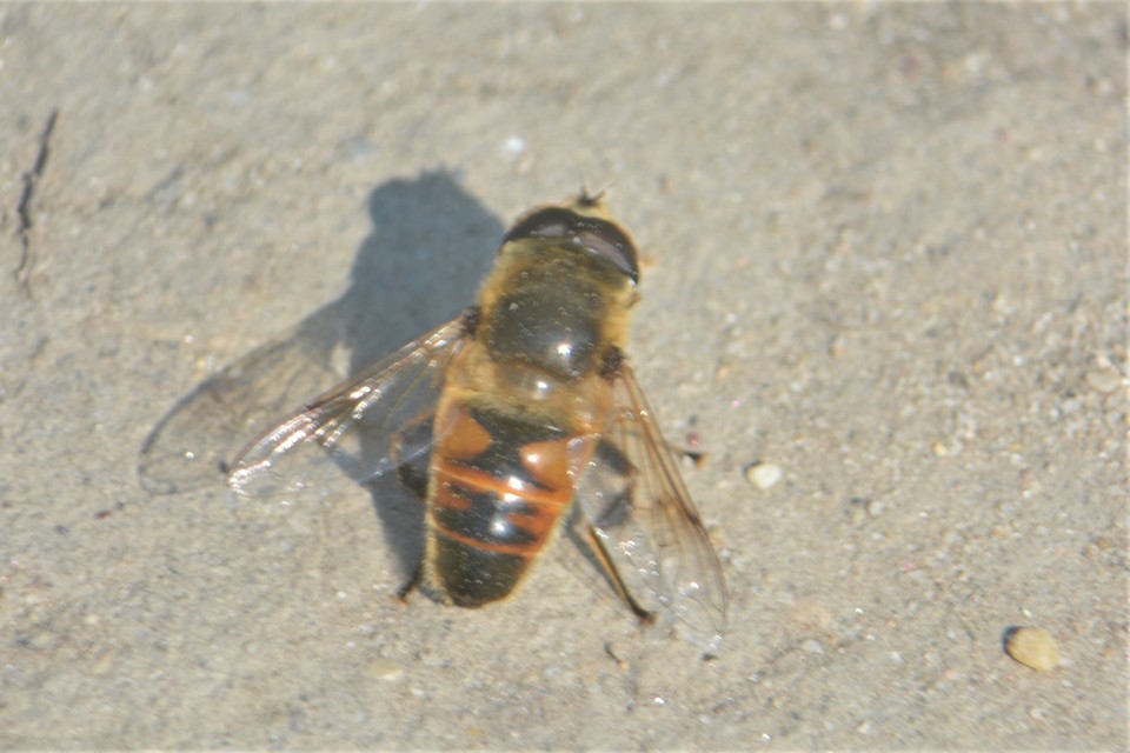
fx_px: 14124
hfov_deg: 4.6
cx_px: 565
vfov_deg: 3.1
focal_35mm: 450
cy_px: 376
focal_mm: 300
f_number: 8
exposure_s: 1/125
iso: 110
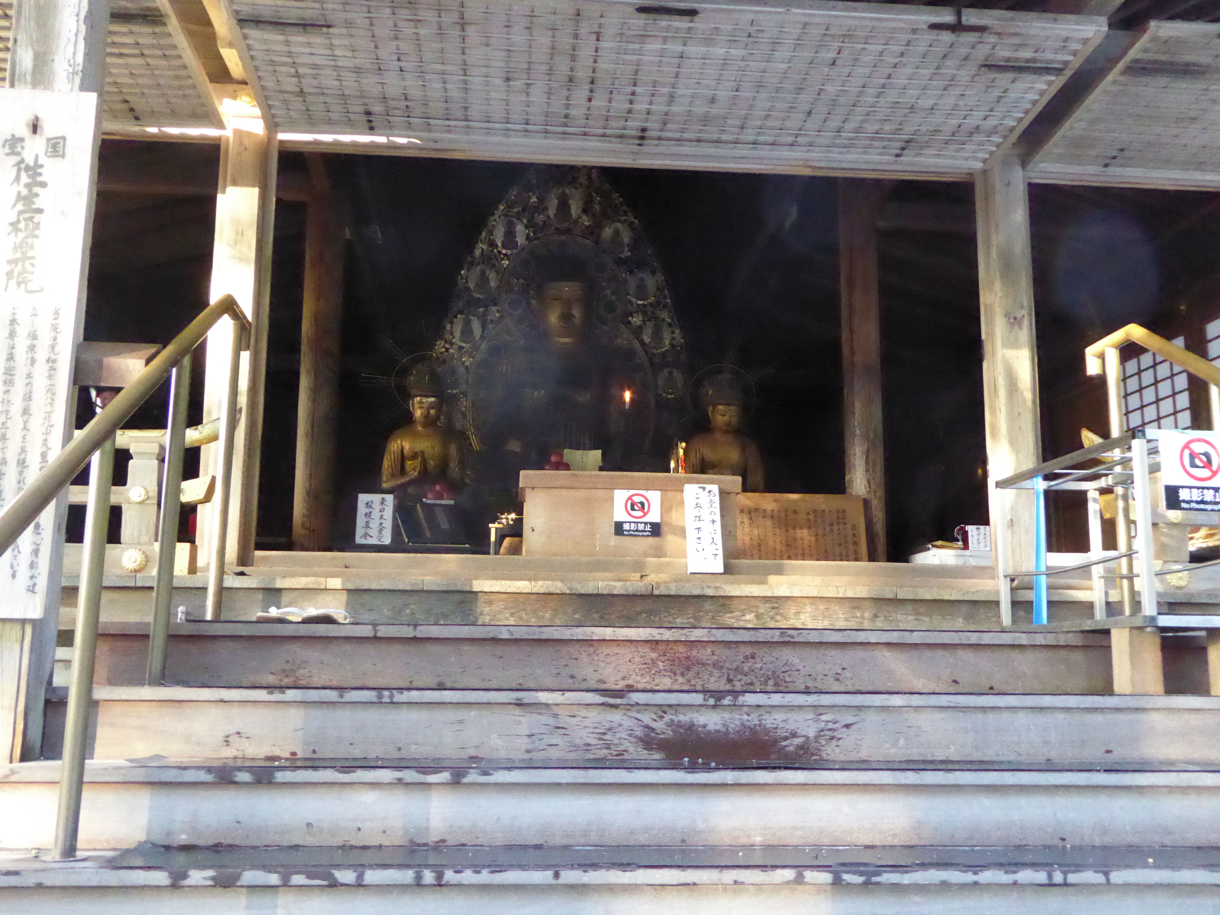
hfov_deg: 51.4
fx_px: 1269
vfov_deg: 39.7
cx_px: 610
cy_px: 458
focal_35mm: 36
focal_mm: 6.3
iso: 3200
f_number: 3.7
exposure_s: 1/60
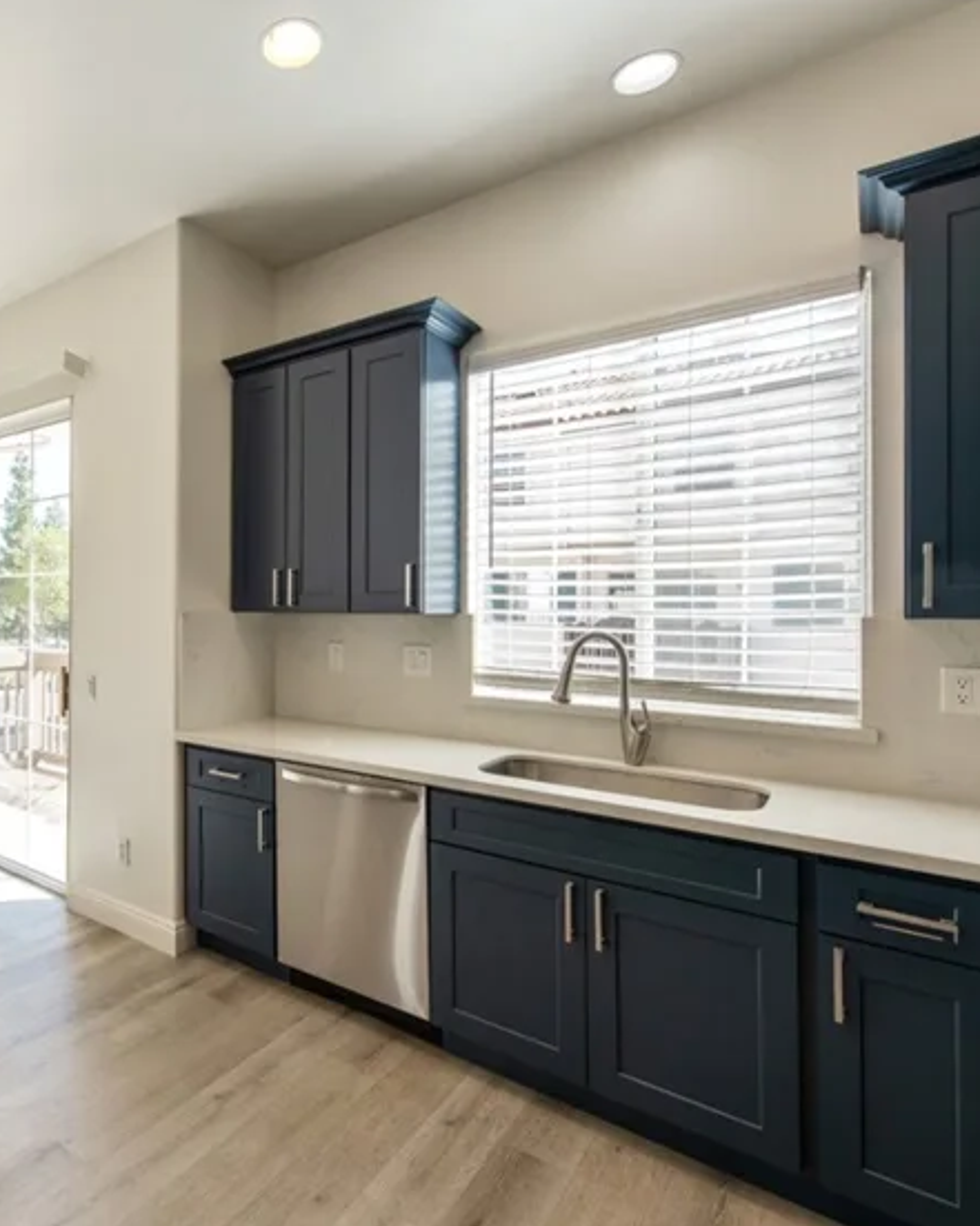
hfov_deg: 62.9
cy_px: 613
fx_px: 726
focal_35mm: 20
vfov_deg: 80.4
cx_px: 211
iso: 100
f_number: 5.6
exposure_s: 1/125
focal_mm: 14
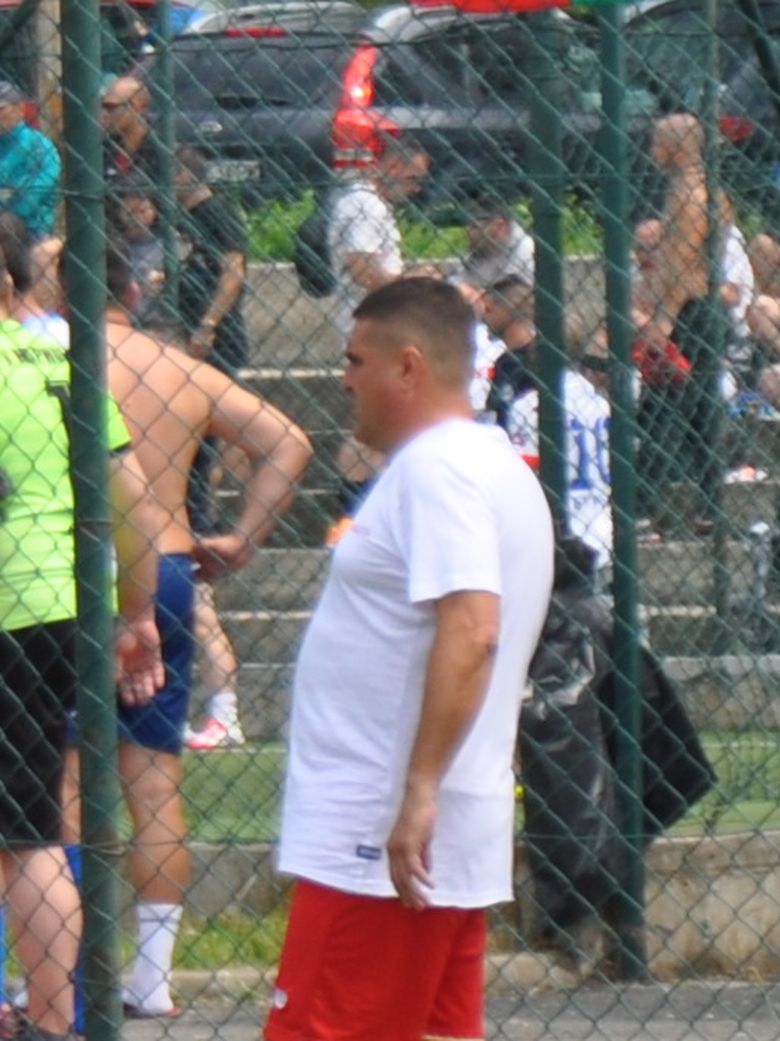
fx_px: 17767
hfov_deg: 2.5
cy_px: 686
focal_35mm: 591
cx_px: 786
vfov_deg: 3.4
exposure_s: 1/500
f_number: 5.6
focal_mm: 66
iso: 200
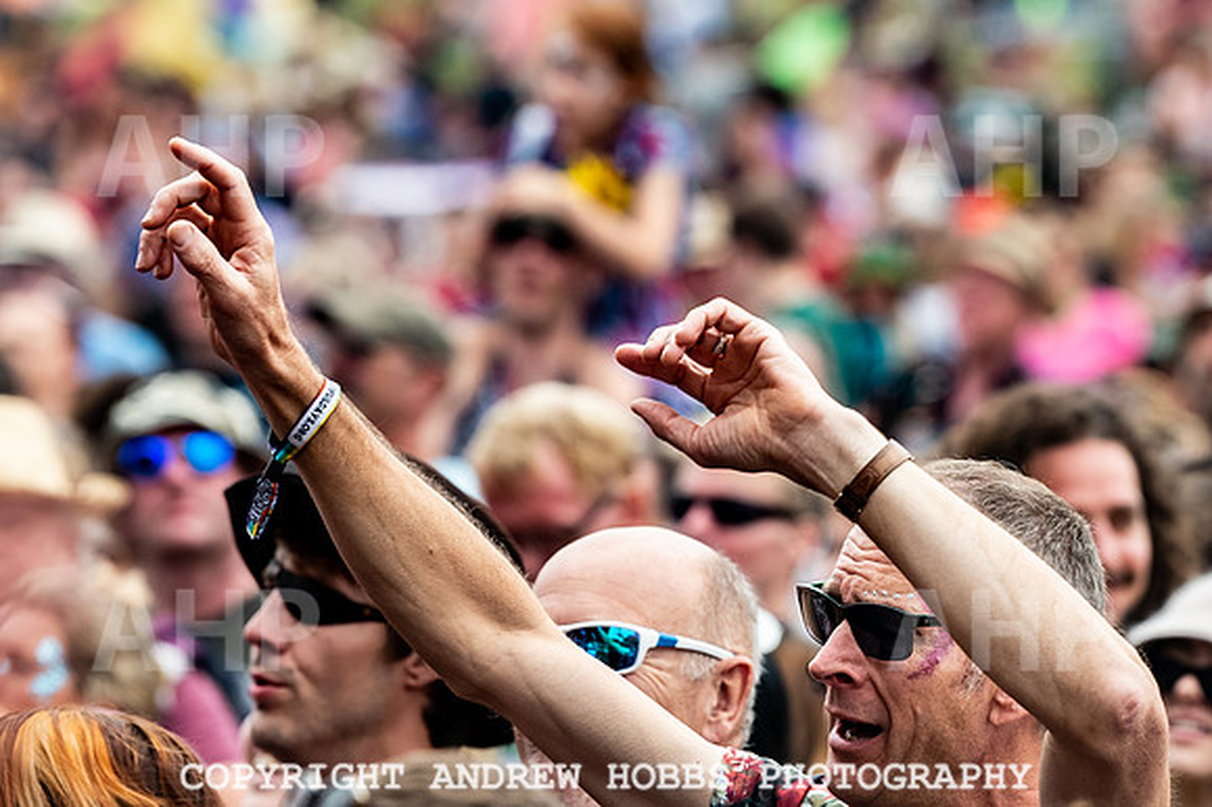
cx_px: 1085
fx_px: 14874
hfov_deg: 4.7
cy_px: 443
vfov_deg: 3.1
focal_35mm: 442
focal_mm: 200
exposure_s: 1/500
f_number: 4.5
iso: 180
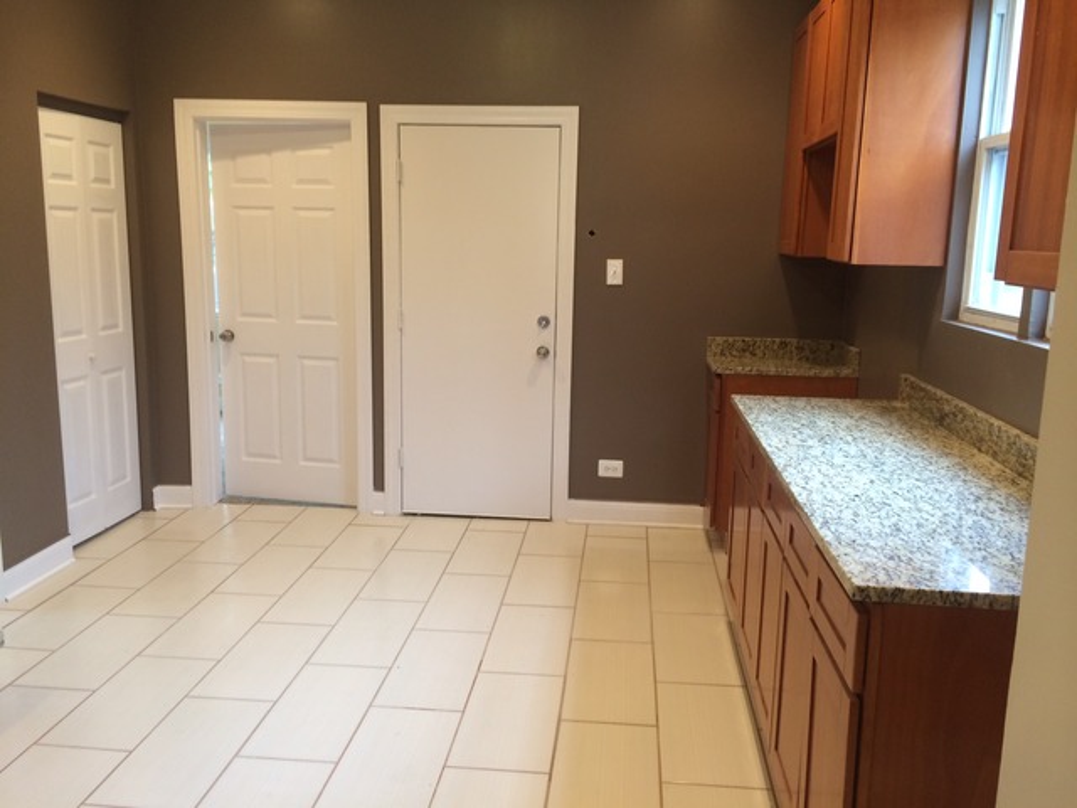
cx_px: 538
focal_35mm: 30
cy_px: 404
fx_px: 933
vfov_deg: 46.8
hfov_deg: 60.0
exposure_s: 1/30
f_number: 2.2
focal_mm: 4.12
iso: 80
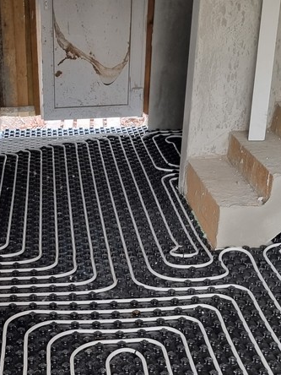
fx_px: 649
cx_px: 63
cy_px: 378
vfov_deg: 29.9
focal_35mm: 60
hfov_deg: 24.1
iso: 200
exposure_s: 1/100
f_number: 1.8
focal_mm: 5.4
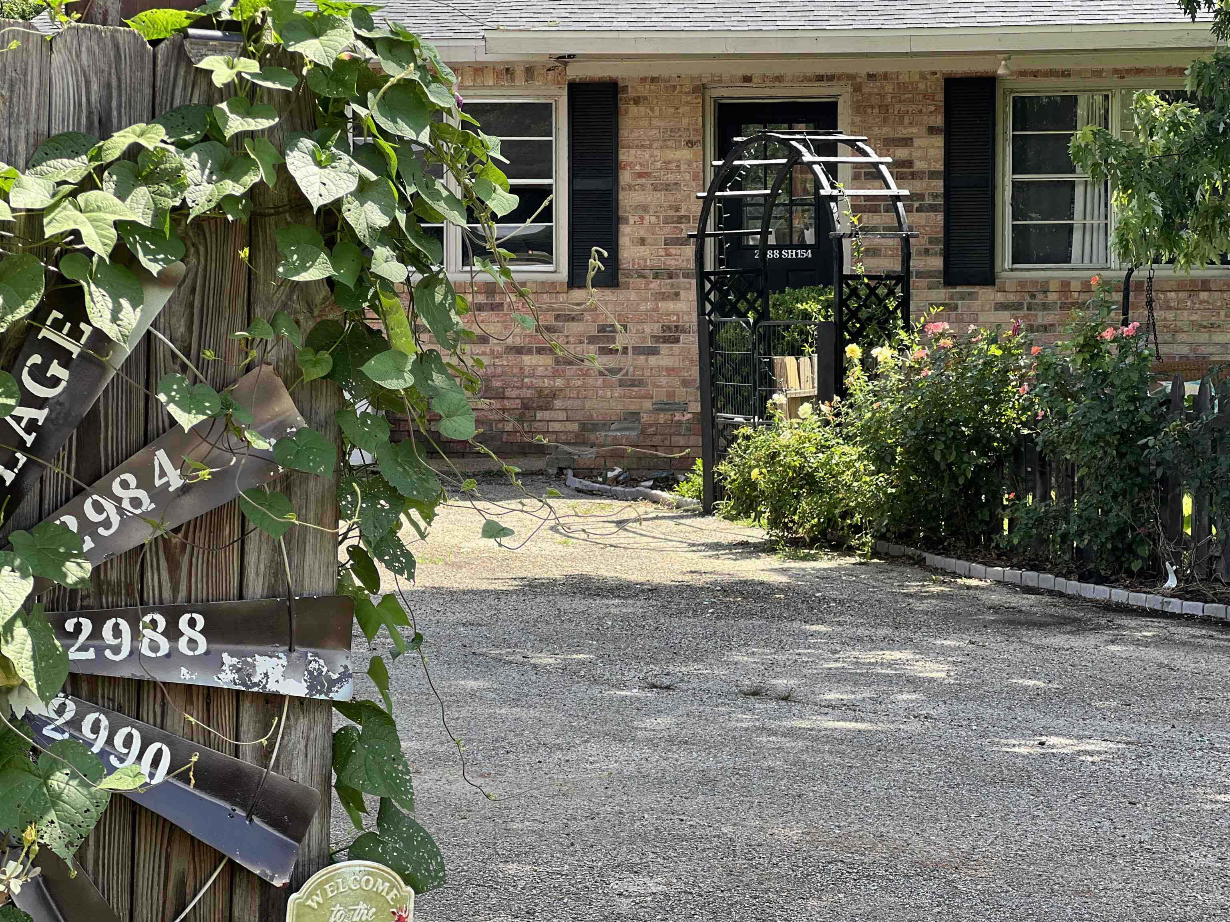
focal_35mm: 77
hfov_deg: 25.3
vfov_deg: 19.1
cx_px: 615
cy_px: 461
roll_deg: -0.2
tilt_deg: -3.0
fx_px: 2736
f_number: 2.8
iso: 25
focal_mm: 9
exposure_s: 1/122
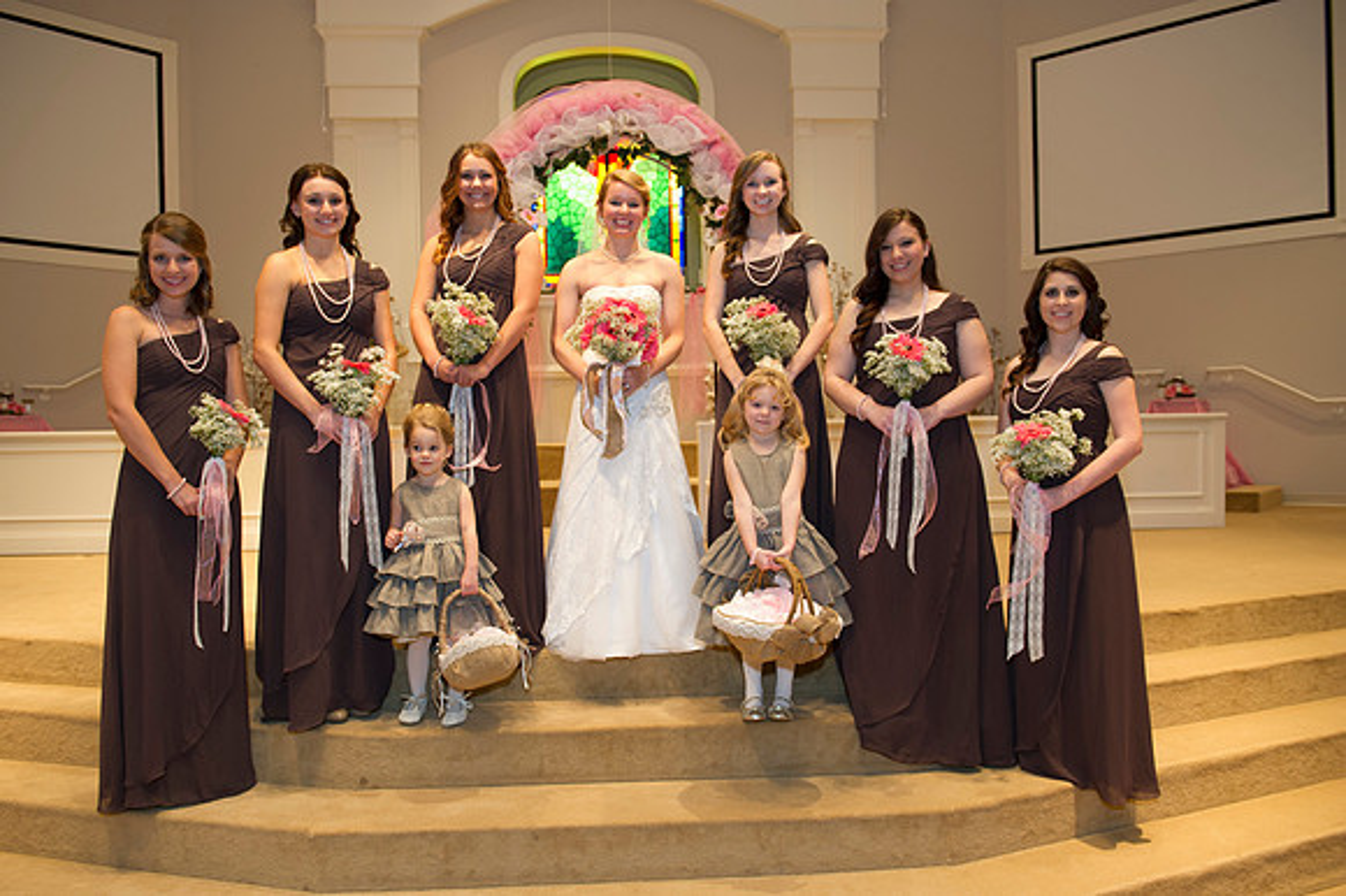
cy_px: 448
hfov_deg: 67.4
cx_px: 673
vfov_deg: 47.9
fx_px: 1009
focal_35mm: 27
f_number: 4
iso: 1250
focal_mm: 27
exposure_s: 1/100
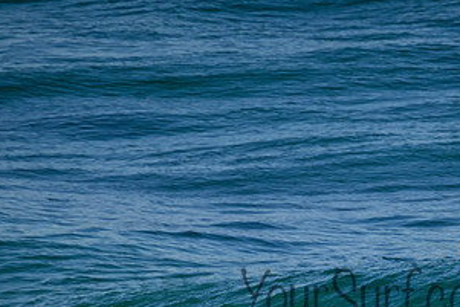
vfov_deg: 0.9
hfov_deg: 1.3
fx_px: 19699
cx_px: 399
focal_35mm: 1541
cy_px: 279
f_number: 11
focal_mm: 800
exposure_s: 1/2000
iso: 1800
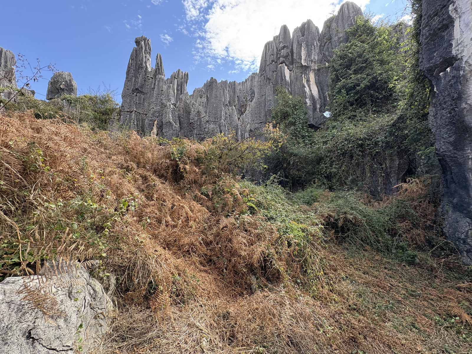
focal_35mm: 14
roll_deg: +0.8
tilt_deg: +6.8
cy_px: 177
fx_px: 191
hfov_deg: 102.1
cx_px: 236
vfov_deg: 85.7
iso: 40
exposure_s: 1/129
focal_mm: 2.22
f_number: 2.2
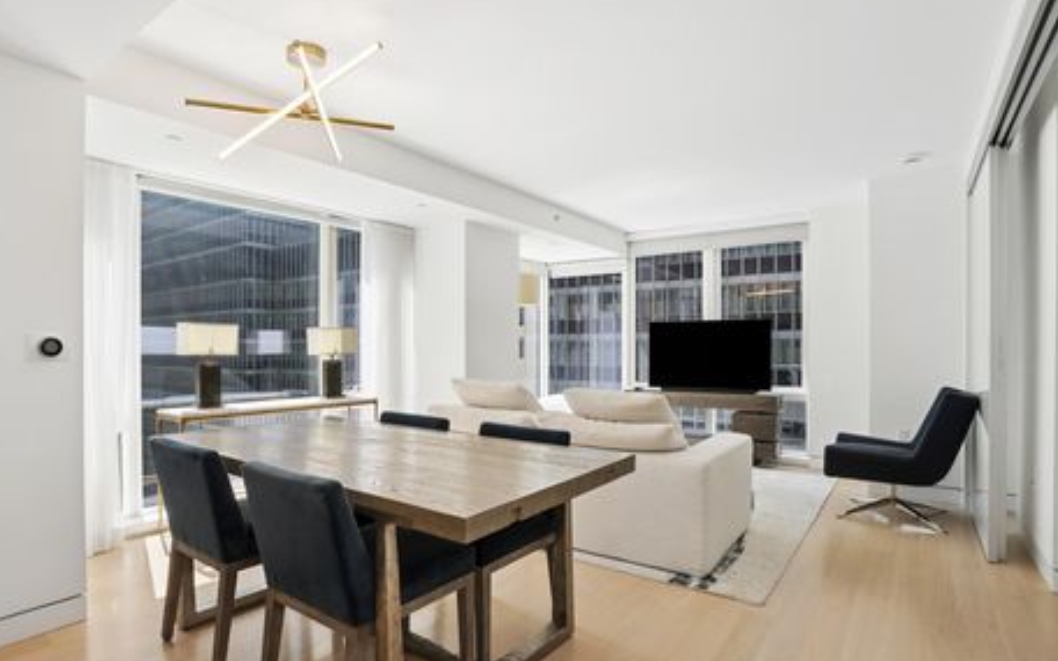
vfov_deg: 62.2
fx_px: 548
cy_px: 351
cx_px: 492
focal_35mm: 19
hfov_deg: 87.9
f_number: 8
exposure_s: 1/25
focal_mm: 17
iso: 100
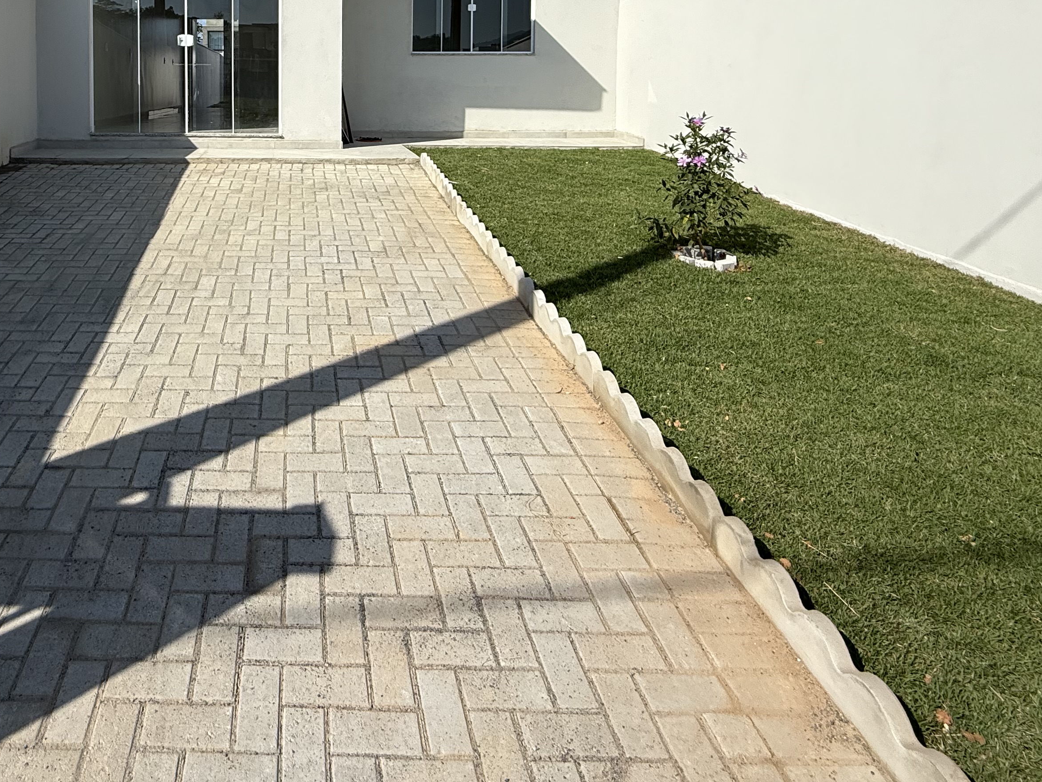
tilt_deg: -2.1
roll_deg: -0.7
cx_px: 284
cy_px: 122
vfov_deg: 52.0
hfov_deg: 67.8
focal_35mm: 24
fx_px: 722
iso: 50
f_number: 2.2
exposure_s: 1/2841
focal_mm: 2.22
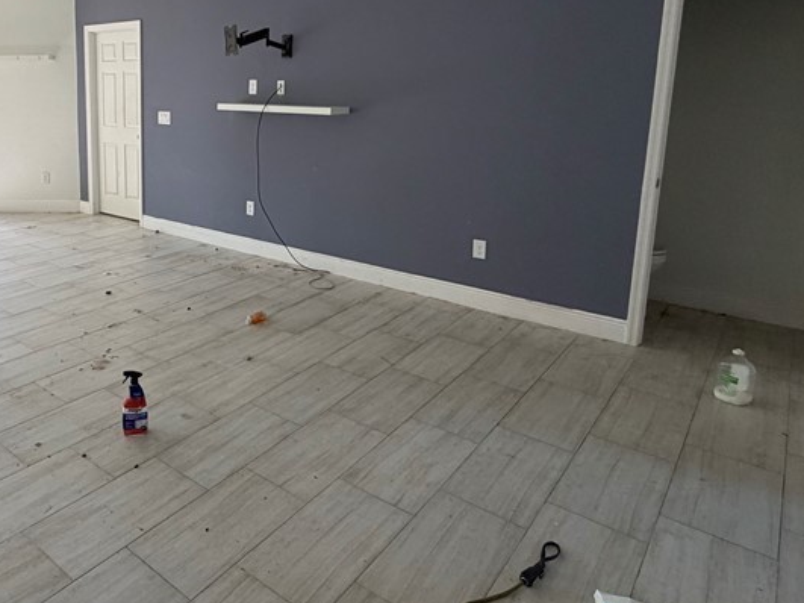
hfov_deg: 61.1
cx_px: 185
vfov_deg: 49.9
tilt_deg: -8.4
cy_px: 177
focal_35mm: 27
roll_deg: +0.4
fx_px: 627
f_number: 2.2
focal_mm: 2.22
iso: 200
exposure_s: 1/121
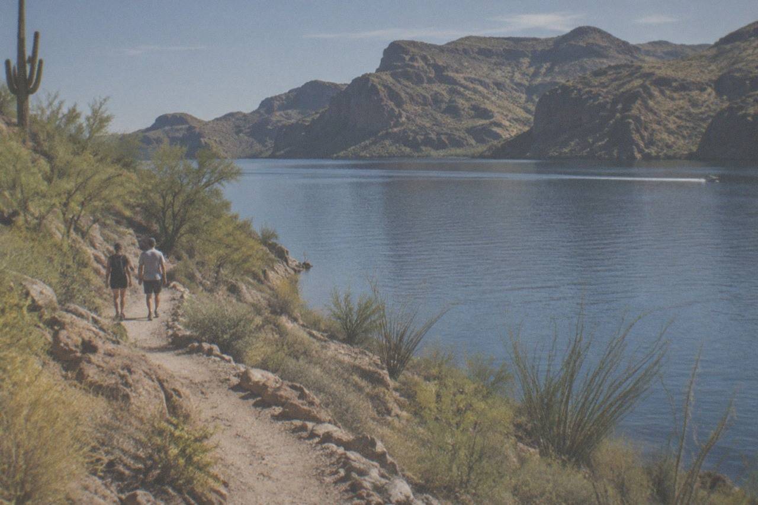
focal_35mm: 64
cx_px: 379
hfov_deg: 31.4
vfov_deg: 21.2
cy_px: 252
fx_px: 1347
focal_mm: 64
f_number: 8
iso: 200
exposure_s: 1/250
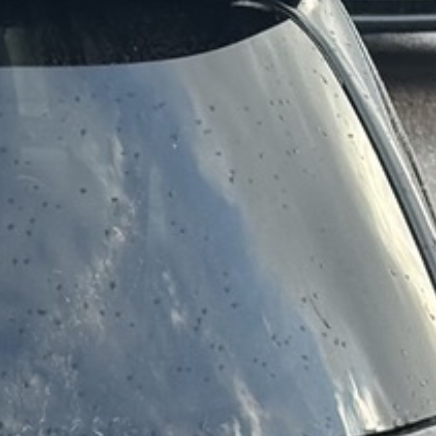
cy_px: 775
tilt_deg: -13.6
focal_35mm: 313
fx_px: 4460
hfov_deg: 5.5
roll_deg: +1.8
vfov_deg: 5.5
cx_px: -395
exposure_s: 1/222
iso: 50
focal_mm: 5.96
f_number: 1.6
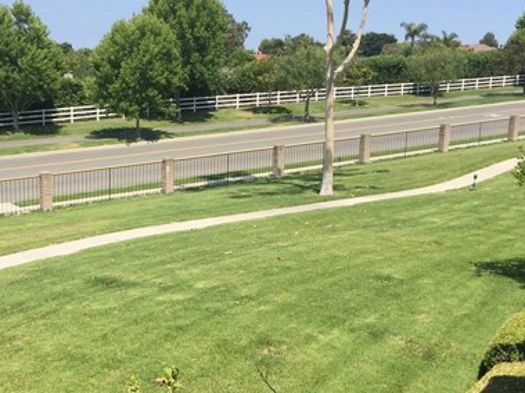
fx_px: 743
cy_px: 244
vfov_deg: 29.6
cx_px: 209
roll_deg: -1.8
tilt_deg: -13.7
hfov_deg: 38.8
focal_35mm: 49
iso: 32
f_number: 2.2
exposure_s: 1/2083
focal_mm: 4.15
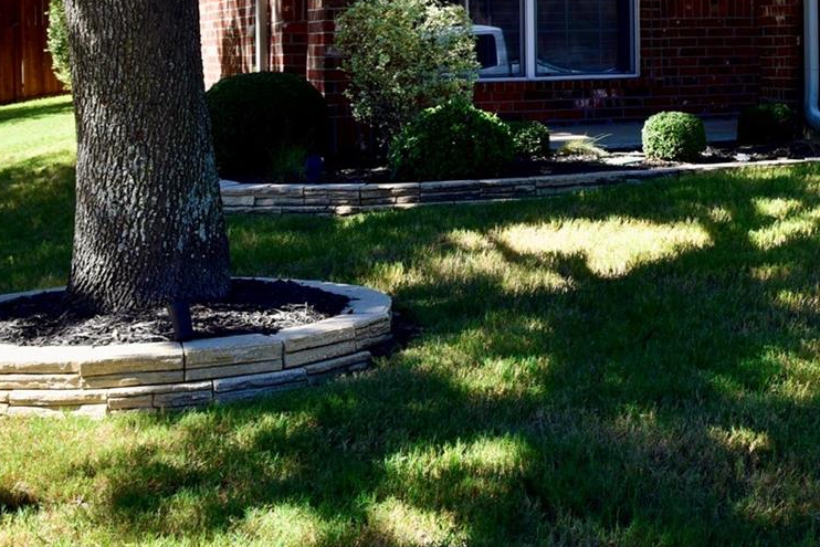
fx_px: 1822
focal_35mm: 80
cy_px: -56
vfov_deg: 16.5
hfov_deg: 23.9
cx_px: 873
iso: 320
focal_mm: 29
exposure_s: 1/200
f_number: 9
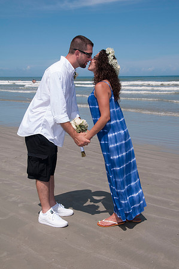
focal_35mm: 48
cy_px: 134
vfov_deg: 41.2
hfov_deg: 28.0
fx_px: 359
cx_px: 90
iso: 100
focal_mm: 32
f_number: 11
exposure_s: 1/250
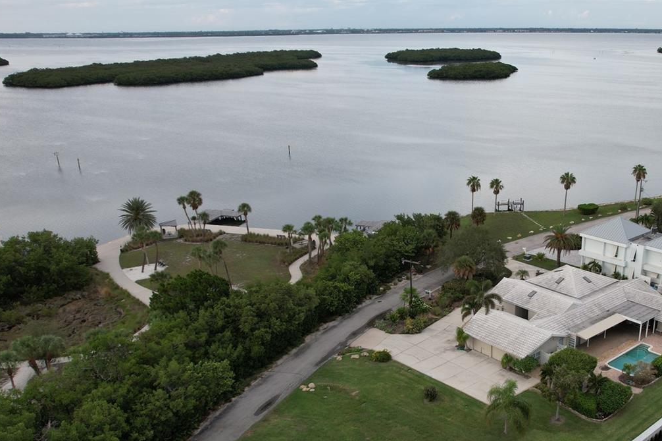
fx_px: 643
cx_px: 444
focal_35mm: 35
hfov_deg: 53.3
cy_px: 297
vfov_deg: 37.4
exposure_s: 1/100
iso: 110
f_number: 2.8
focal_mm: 8.38
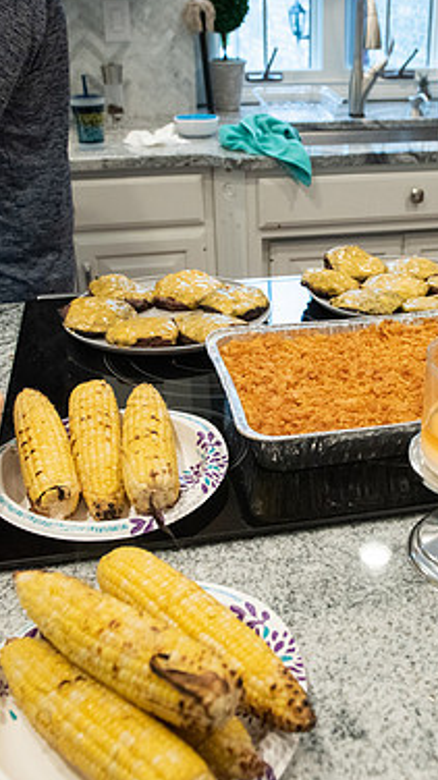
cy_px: 387
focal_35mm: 40
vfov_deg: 50.5
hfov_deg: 29.3
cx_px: 320
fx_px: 827
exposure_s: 1/200
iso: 1250
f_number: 4.5
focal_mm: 24
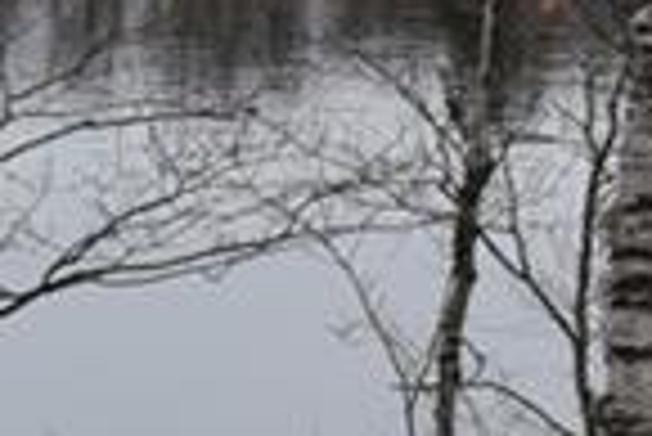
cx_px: 2266
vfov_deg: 3.8
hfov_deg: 5.3
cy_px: -175
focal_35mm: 359
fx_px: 6508
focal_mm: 34
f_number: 8
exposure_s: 1/250
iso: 400
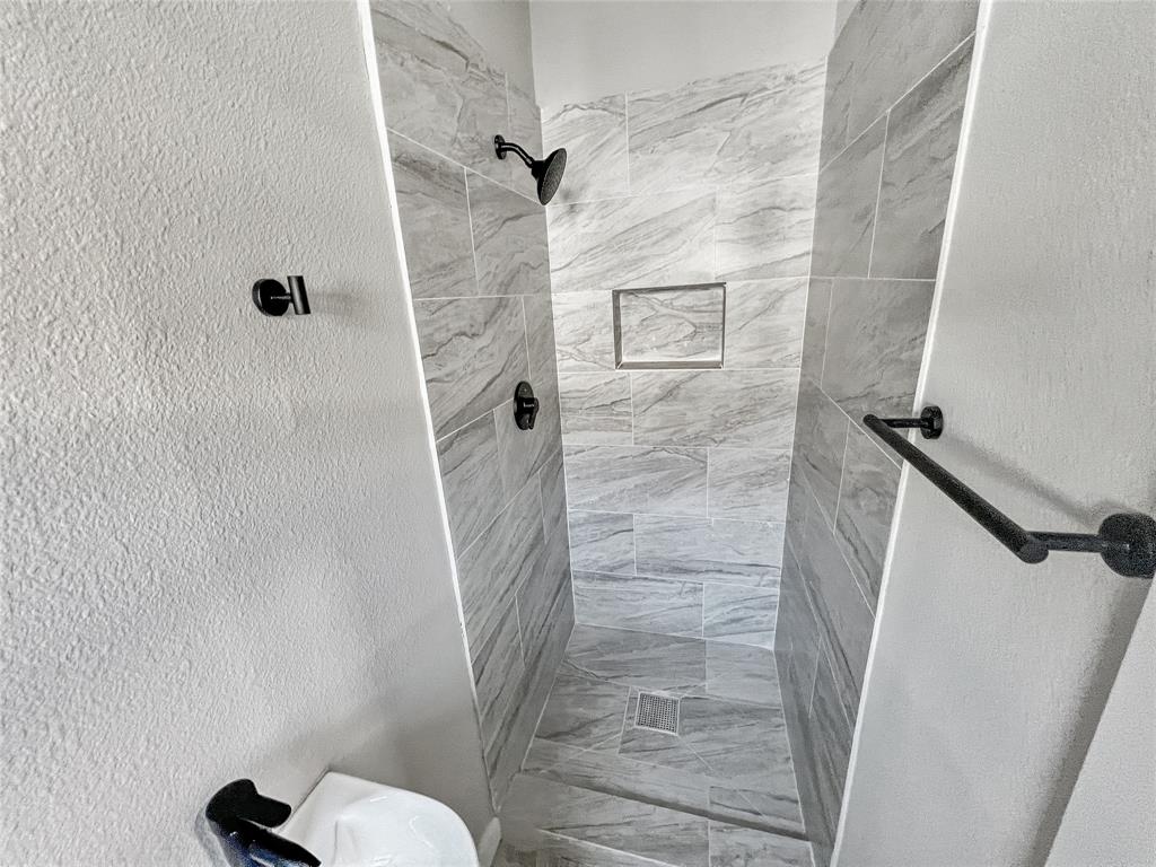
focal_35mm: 13
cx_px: 578
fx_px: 434
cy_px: 434
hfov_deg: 106.2
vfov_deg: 89.9
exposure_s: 1/60
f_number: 1.8
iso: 250
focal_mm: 1.57
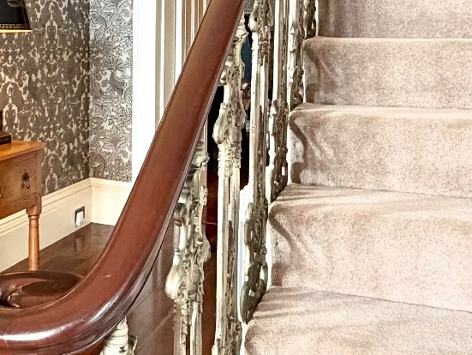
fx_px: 709
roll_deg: -0.7
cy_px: 83
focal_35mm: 52
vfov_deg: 27.6
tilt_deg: -1.0
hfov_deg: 36.1
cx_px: 130
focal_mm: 2.22
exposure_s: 1/50
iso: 160
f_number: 2.2
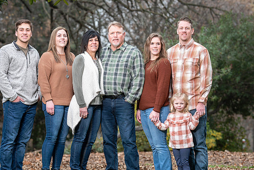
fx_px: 1044
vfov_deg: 9.3
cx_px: 116
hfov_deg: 13.9
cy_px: 96
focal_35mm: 148
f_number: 4
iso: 200
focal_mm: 125
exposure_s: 1/125
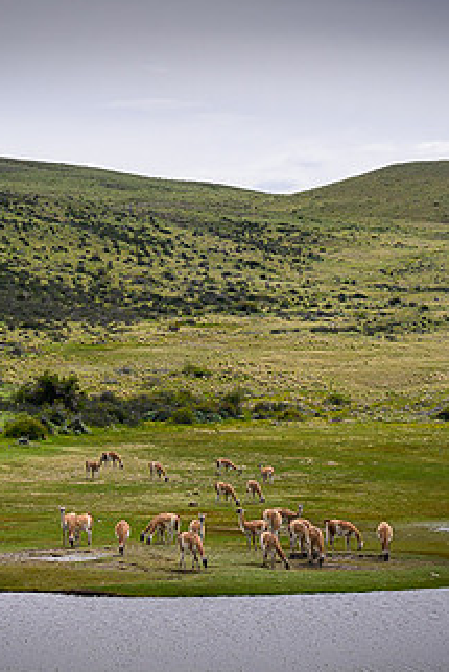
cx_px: 192
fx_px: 2355
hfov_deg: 10.9
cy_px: 271
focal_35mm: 126
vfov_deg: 16.2
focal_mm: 70
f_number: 16
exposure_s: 1/640
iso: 400
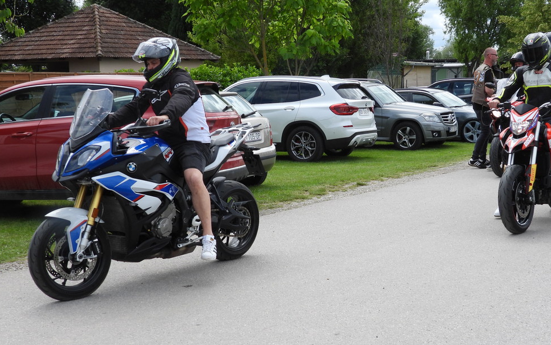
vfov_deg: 21.3
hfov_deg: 33.4
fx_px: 916
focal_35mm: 61
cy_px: 185
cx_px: 321
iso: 100
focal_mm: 8.5
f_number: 3.2
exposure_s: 1/1000
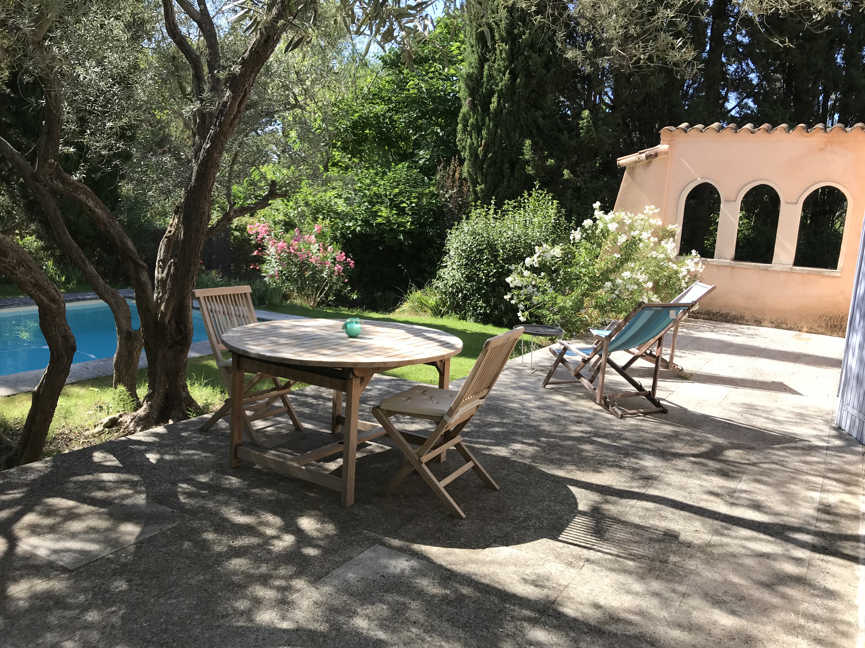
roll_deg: -4.1
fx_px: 700
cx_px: 432
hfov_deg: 63.4
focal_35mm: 28
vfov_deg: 49.7
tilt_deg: -9.4
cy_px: 324
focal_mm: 3.99
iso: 20
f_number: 1.8
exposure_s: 1/812
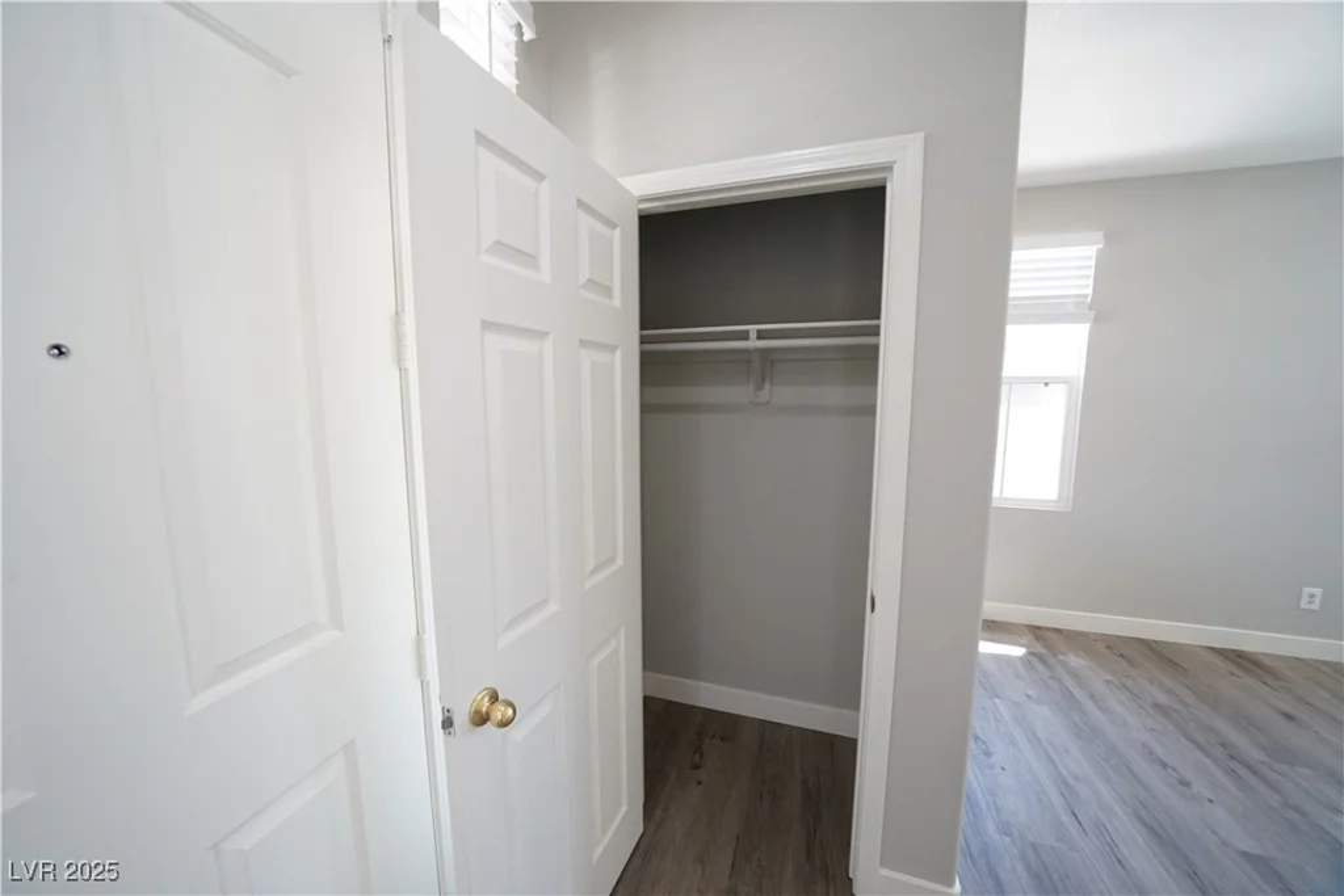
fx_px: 448
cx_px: 672
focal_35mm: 12
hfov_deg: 112.6
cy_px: 448
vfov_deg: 90.0
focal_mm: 12
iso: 3200
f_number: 6.3
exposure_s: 1/125
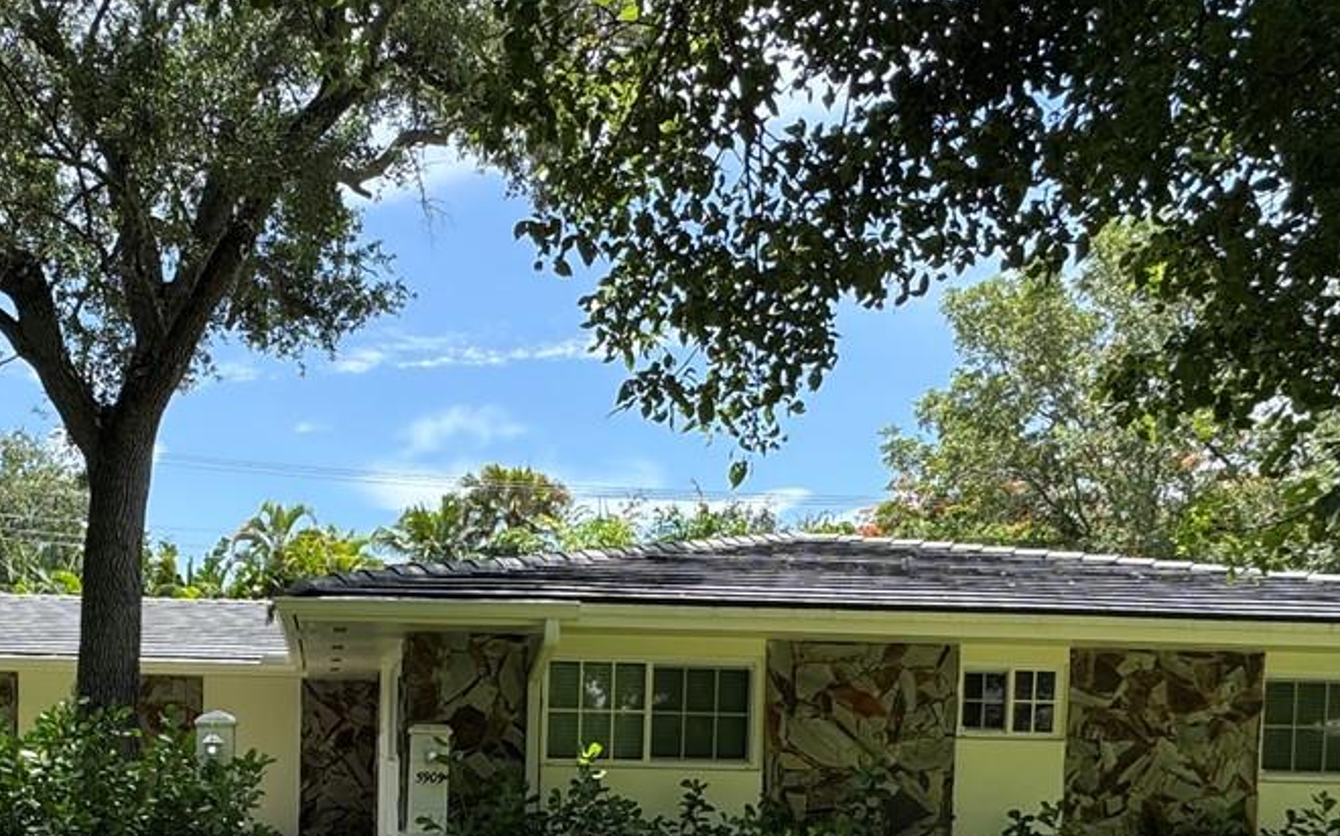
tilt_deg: -3.1
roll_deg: -1.8
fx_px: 1314
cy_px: 818
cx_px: 349
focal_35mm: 36
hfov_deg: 51.9
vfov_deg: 32.7
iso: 40
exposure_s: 1/610
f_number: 2.2
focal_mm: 2.22
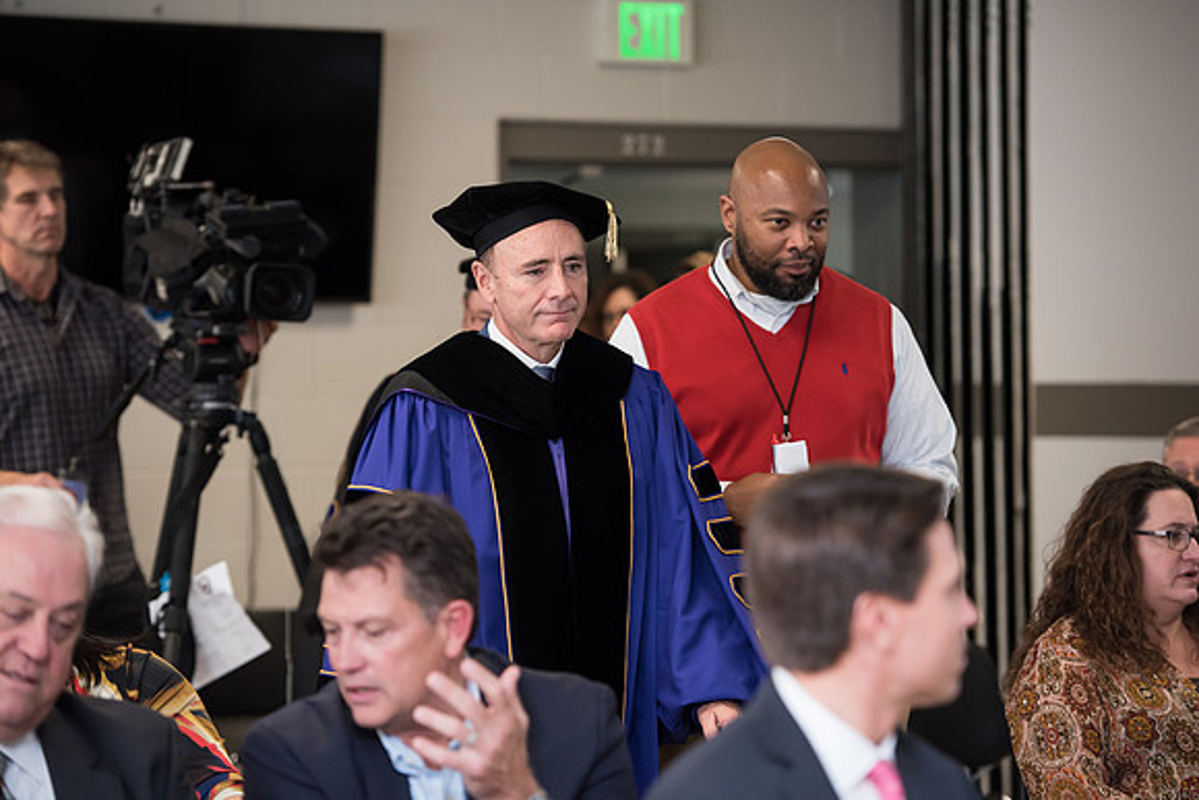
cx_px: 600
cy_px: 400
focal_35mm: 125
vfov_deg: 11.0
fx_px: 4164
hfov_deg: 16.4
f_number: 4
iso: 1600
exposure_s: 1/200
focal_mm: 125
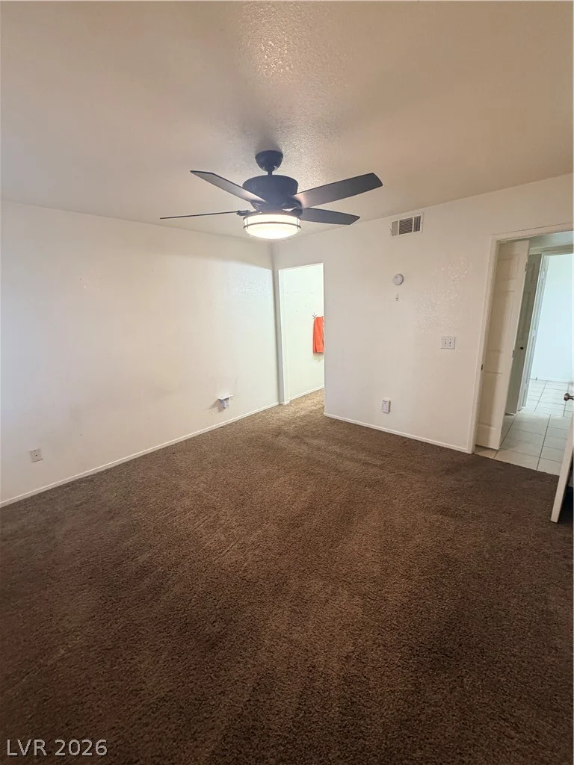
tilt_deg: -12.6
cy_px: 382
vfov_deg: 102.1
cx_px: 287
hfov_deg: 85.7
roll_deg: +3.5
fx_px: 310
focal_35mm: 14
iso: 200
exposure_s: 1/60
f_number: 2.2
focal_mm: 2.22
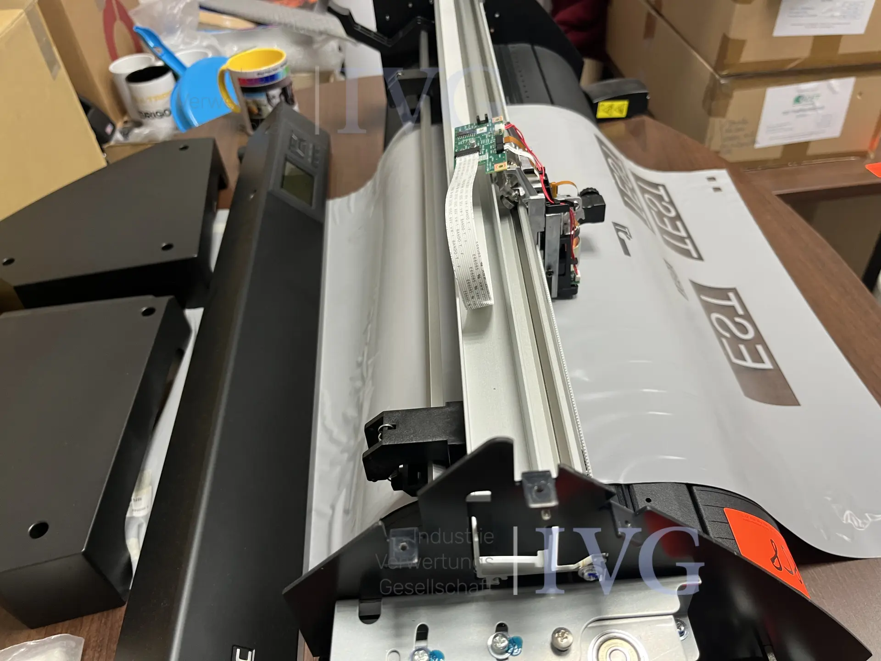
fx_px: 662
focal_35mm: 26
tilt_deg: -41.0
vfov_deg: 53.1
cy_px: 330
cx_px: 440
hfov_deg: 67.3
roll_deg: +6.0
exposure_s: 1/50
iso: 100
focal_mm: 5.1
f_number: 1.6
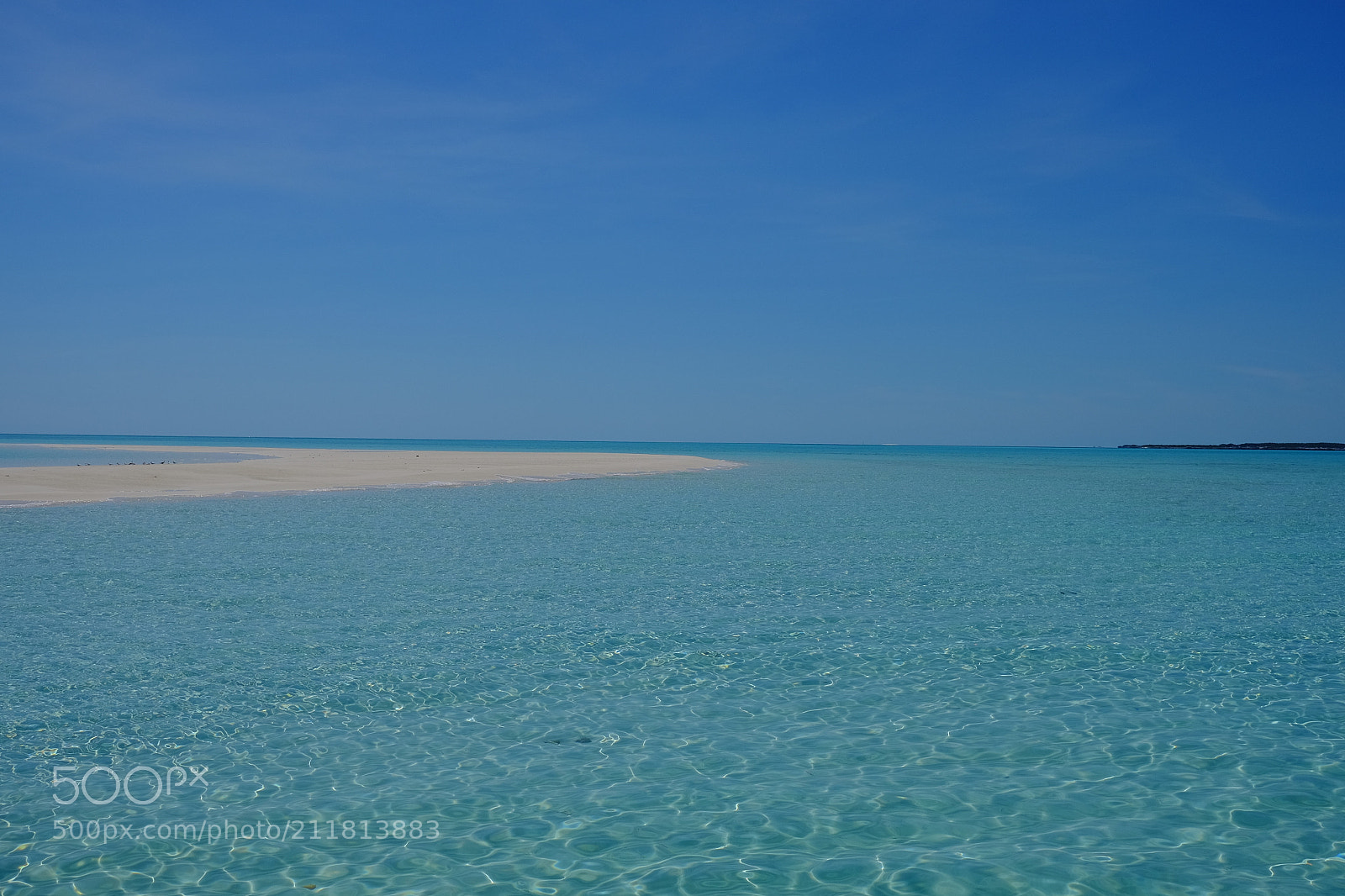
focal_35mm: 35
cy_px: 448
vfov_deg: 37.8
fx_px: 1307
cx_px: 672
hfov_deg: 54.4
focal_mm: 23
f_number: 8
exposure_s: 1/2200
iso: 200
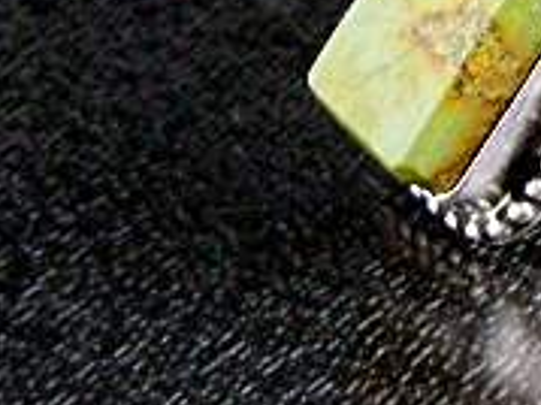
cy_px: -142
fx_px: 4311
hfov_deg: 7.1
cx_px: 819
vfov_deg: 5.3
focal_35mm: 276
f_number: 4.3
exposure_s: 1/5.5
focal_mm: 13.9
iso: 200
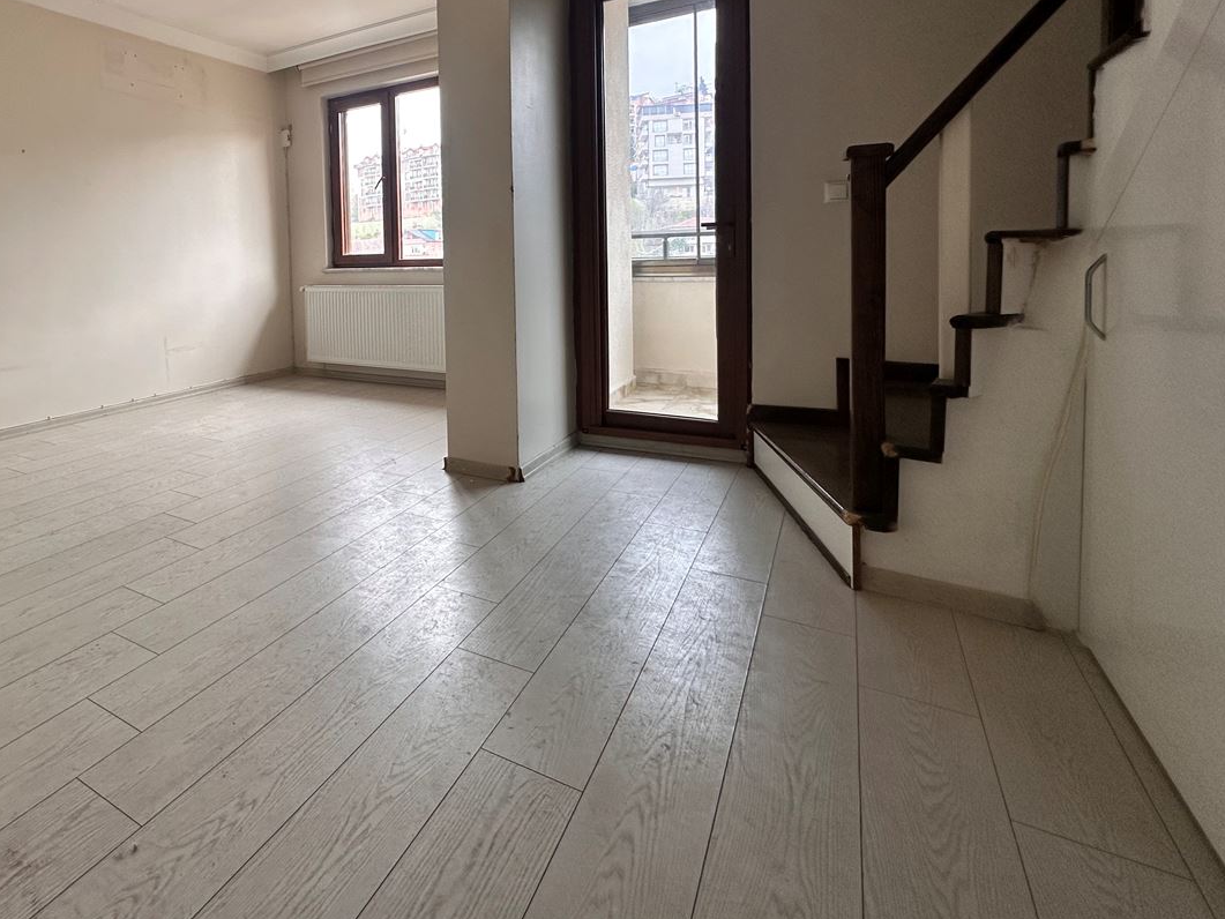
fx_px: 672
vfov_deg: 66.7
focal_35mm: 19
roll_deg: +1.9
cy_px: 299
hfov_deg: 81.4
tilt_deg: -3.5
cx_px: 396
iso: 100
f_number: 2.2
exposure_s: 1/99
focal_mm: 2.22
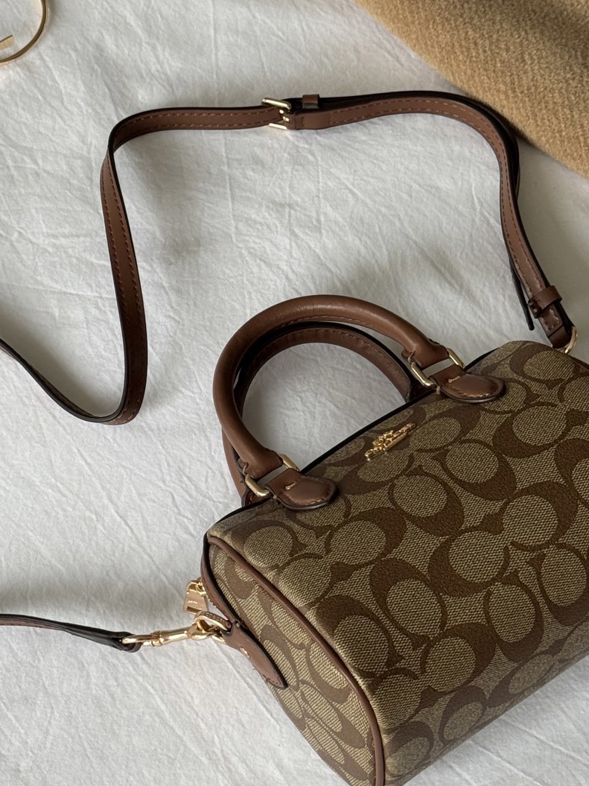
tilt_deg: -59.8
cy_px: 385
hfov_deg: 16.2
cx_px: 274
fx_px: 2065
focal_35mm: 91
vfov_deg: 21.5
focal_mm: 6.76
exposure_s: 1/157
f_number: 1.78
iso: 80
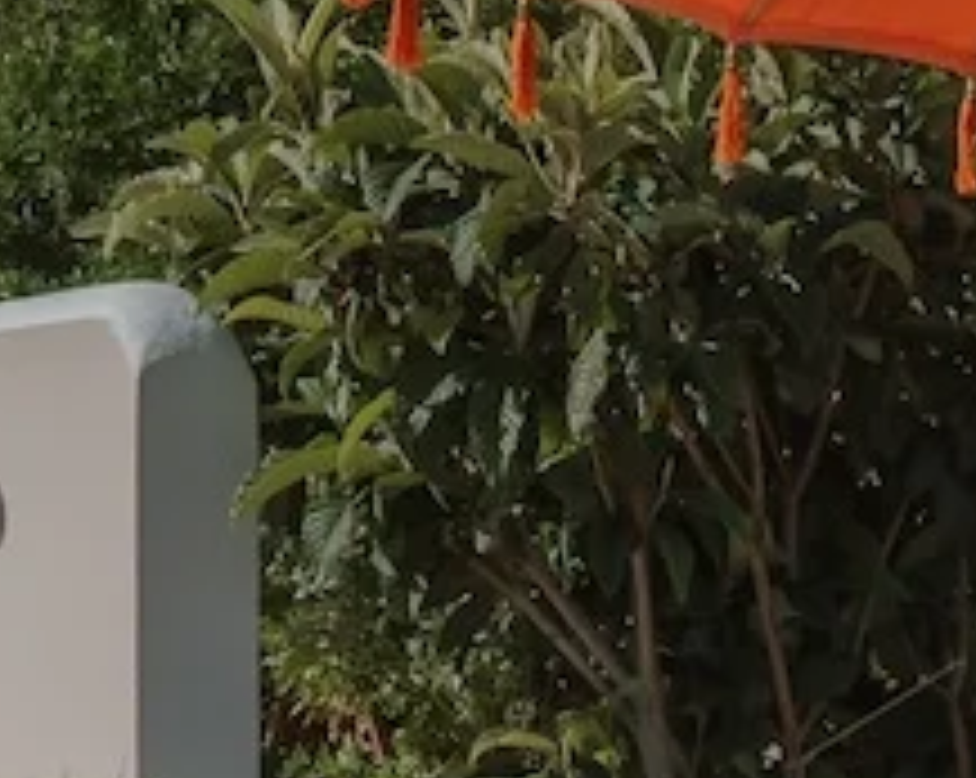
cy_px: 1291
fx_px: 6750
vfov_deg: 6.5
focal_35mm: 234
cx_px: 1367
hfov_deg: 8.1
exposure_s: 1/640
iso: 160
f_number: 10
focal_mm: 27
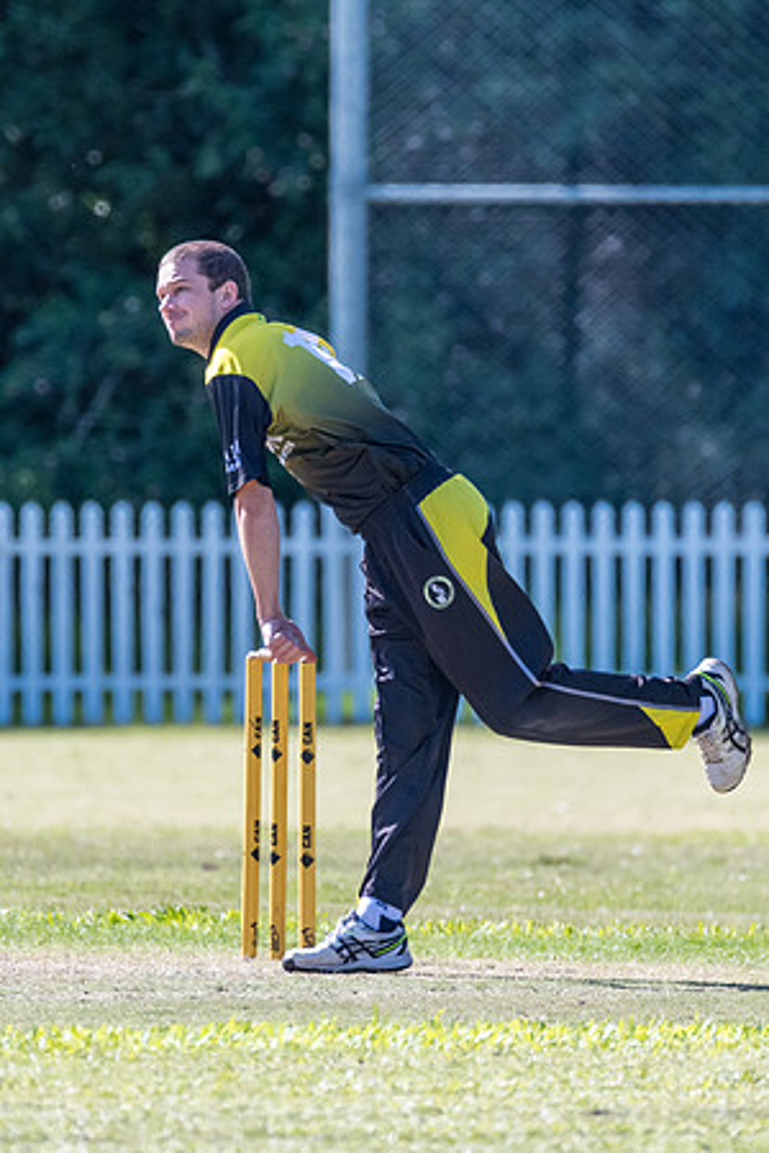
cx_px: 360
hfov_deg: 1.3
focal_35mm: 1047
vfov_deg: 2.0
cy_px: 591
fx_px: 33533
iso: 1250
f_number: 6.3
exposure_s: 1/2000
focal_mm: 600
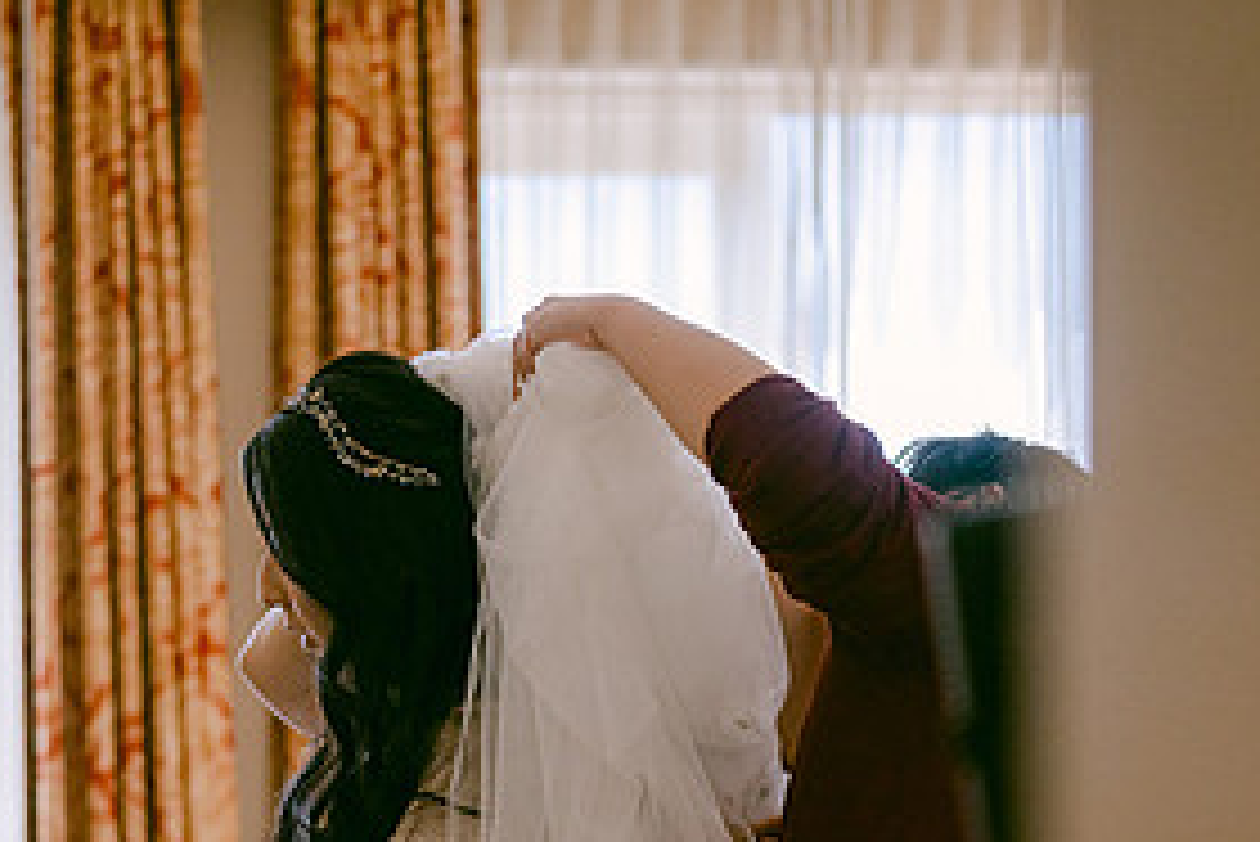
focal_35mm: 107
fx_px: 3747
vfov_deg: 12.7
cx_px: 410
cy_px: 822
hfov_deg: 19.0
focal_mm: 50
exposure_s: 1/1600
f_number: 1.8
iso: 400
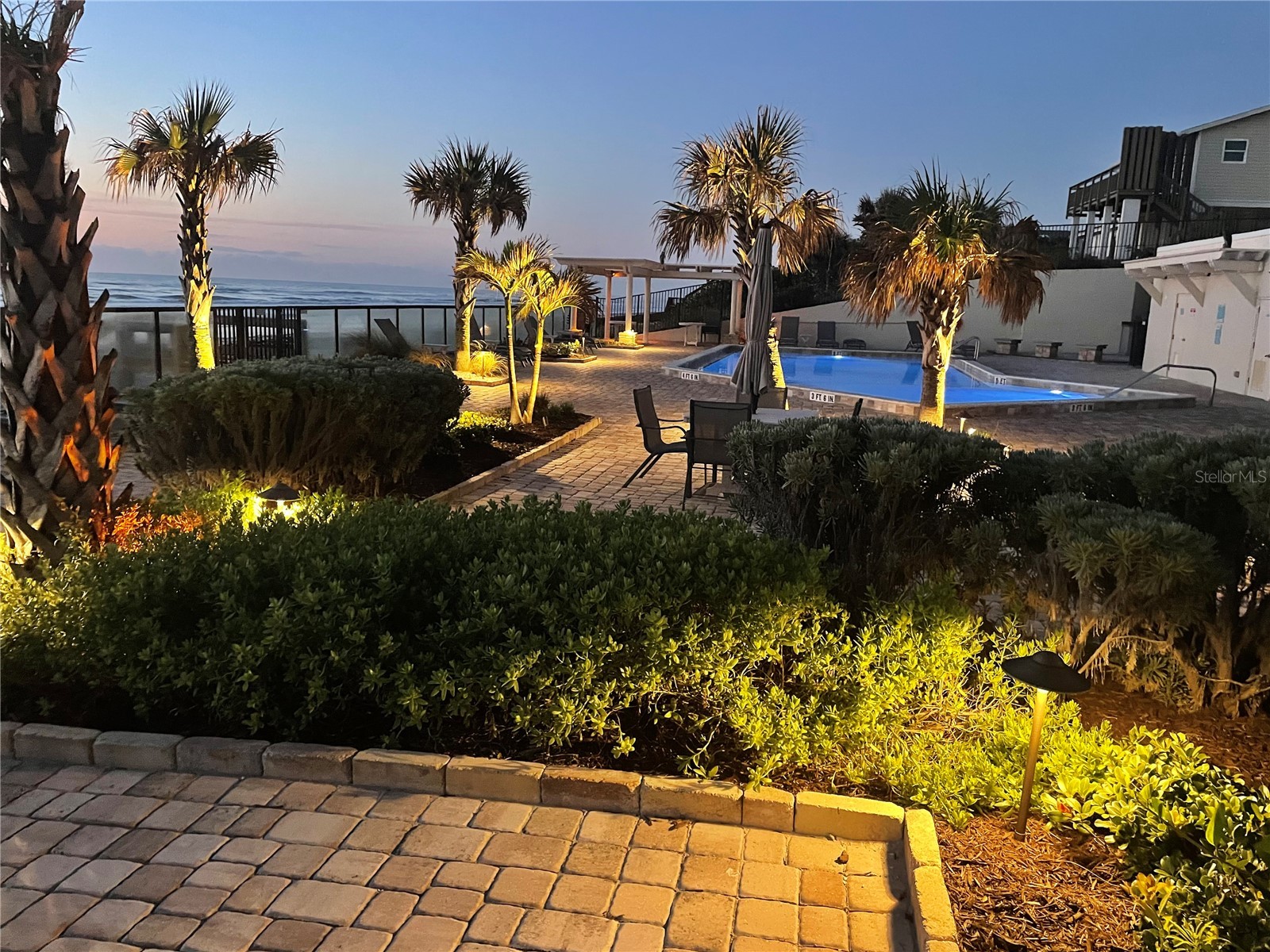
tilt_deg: -9.1
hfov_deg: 67.3
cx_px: 635
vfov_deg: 53.1
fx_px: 954
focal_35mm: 26
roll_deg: -1.1
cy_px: 476
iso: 1000
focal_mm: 4.2
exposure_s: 1/30
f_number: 1.6
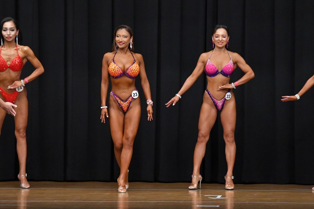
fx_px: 2223
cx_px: 157
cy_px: 104
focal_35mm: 255
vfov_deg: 5.4
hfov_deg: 8.1
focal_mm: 170
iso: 8000
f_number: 5.6
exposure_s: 1/400
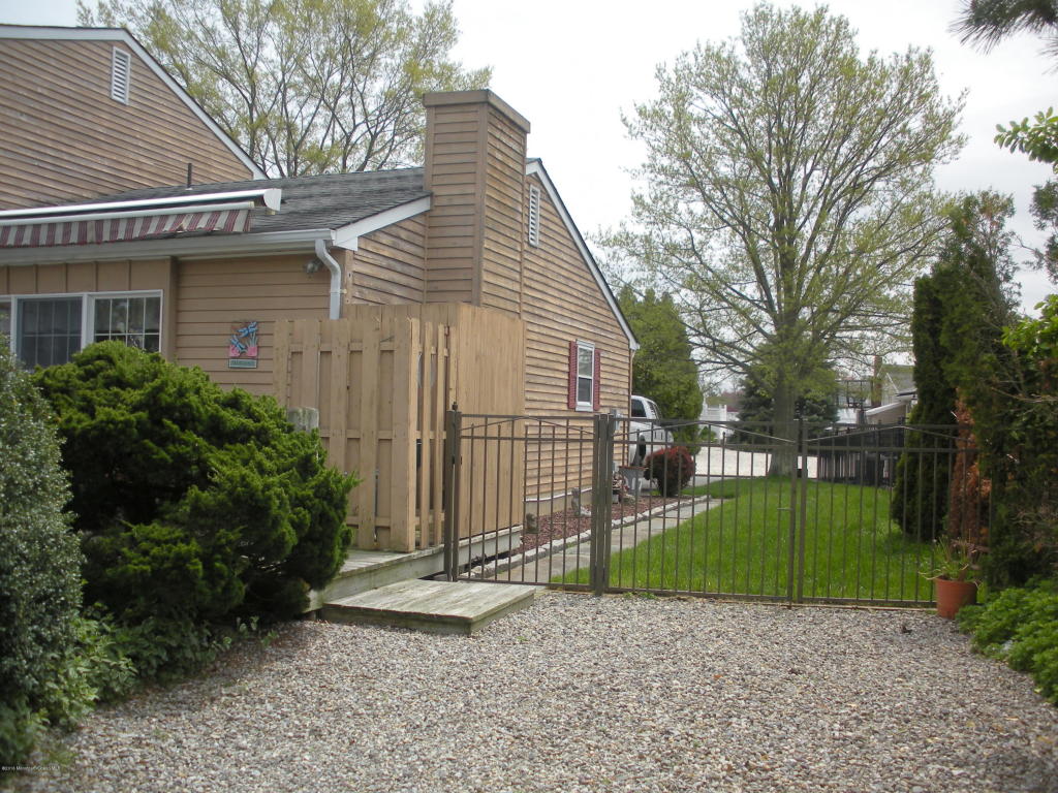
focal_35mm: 35
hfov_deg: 52.6
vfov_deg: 40.7
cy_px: 396
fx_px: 1070
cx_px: 529
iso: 64
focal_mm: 6.3
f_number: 3.5
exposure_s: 1/656
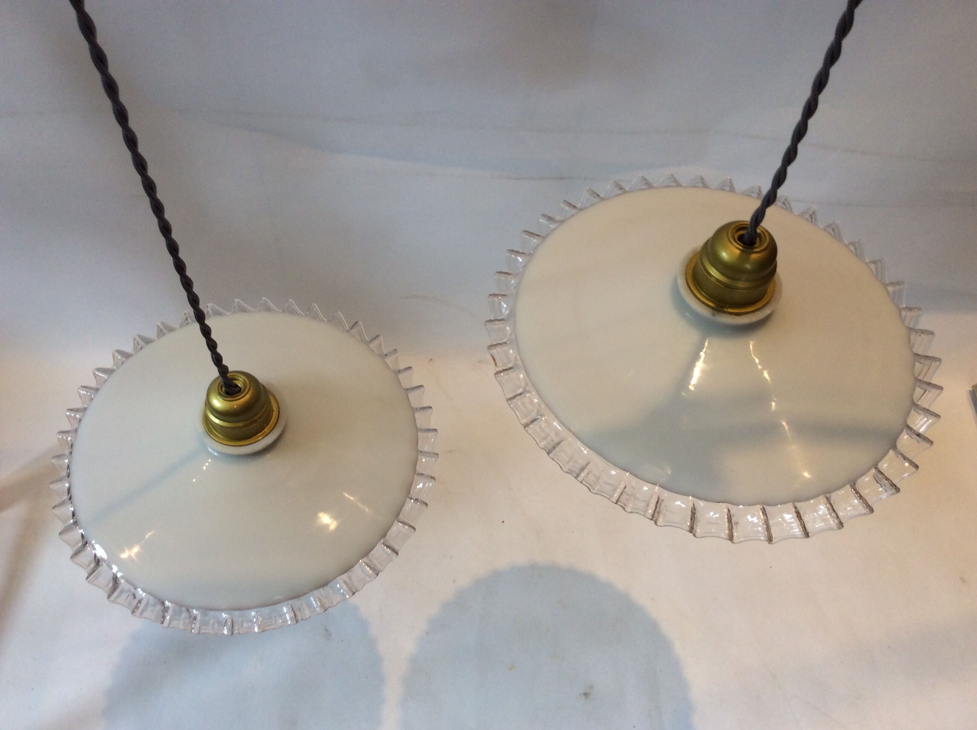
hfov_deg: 56.9
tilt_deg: -58.5
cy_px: 365
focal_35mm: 32
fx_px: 902
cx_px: 488
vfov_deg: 44.1
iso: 50
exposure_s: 1/25
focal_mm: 3.3
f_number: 2.4
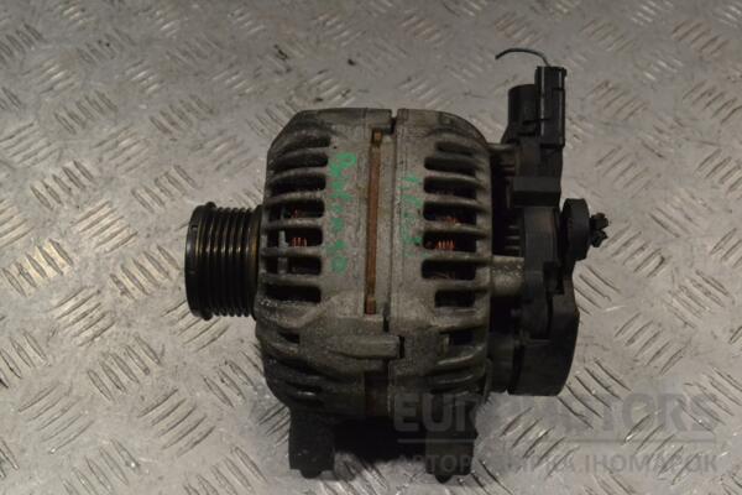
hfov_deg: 41.1
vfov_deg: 28.1
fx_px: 989
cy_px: 248
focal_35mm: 48
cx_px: 371
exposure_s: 1/400
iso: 3200
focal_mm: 32
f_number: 10
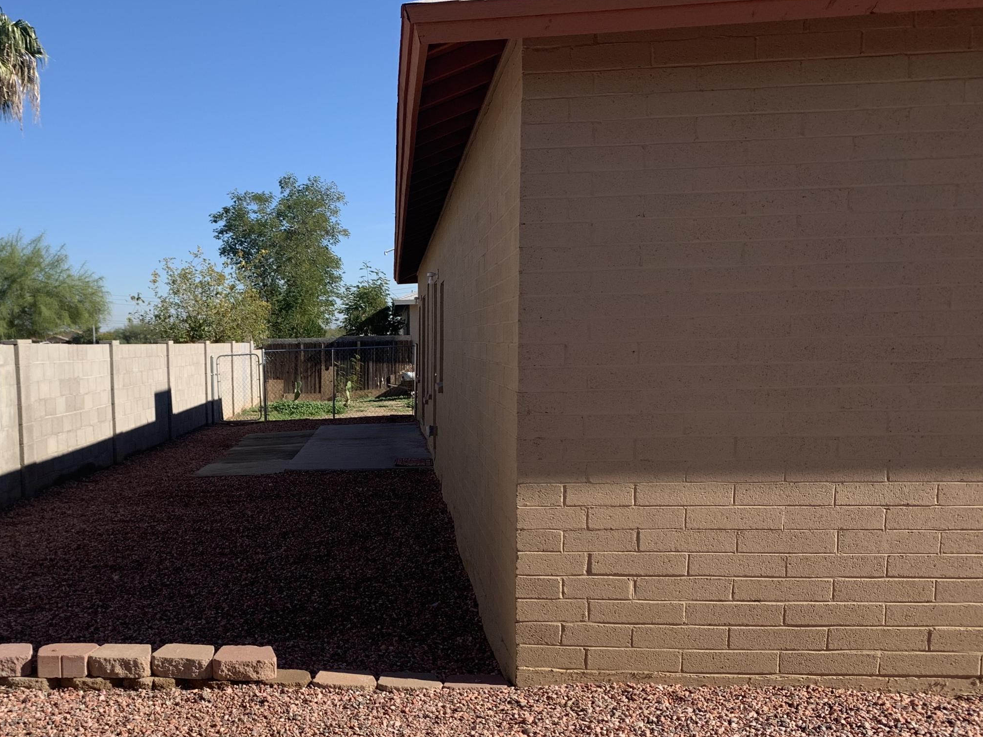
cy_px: 495
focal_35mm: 39
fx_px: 1107
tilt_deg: -5.6
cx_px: 256
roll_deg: +0.7
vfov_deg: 36.4
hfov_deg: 46.3
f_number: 1.8
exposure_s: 1/2160
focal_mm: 4.25
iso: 25
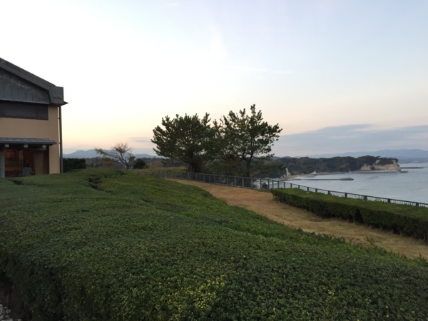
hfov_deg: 61.7
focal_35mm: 29
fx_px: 359
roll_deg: +1.4
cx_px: 214
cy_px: 160
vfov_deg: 48.2
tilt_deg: -0.2
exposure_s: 1/40
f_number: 2.2
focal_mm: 4.15
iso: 32
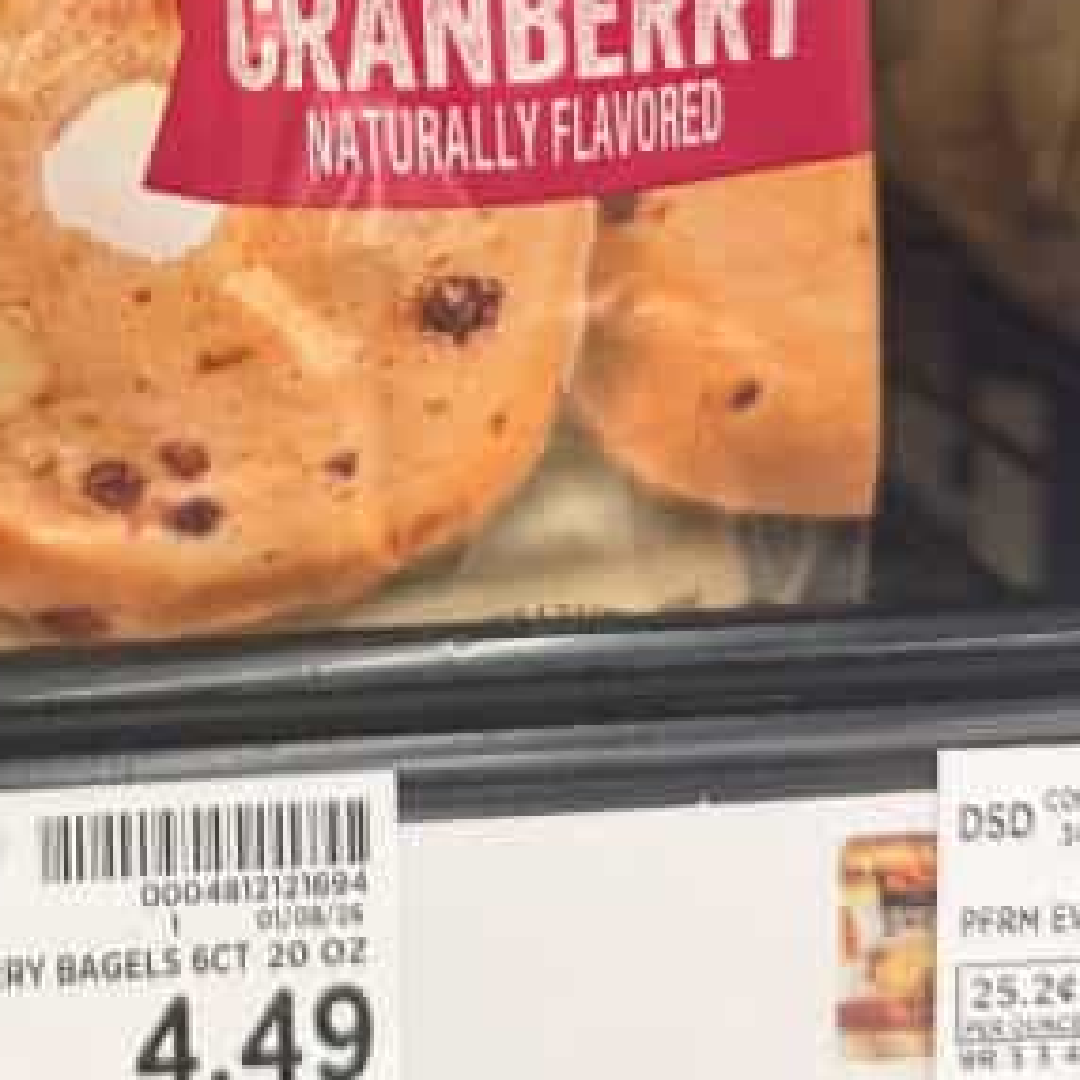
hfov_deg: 22.3
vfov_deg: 21.7
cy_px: -60
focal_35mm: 76
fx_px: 2683
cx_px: 121
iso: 200
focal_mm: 6.8
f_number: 1.8
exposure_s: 1/64
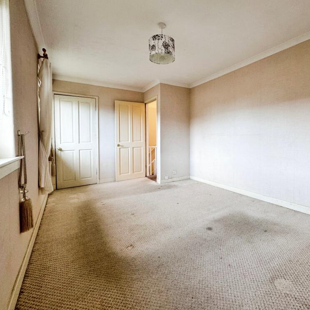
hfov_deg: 82.7
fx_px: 172
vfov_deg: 84.0
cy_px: 153
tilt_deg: -3.4
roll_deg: +1.9
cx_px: 190
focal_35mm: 17
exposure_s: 1/100
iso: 160
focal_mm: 2.22
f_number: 2.2
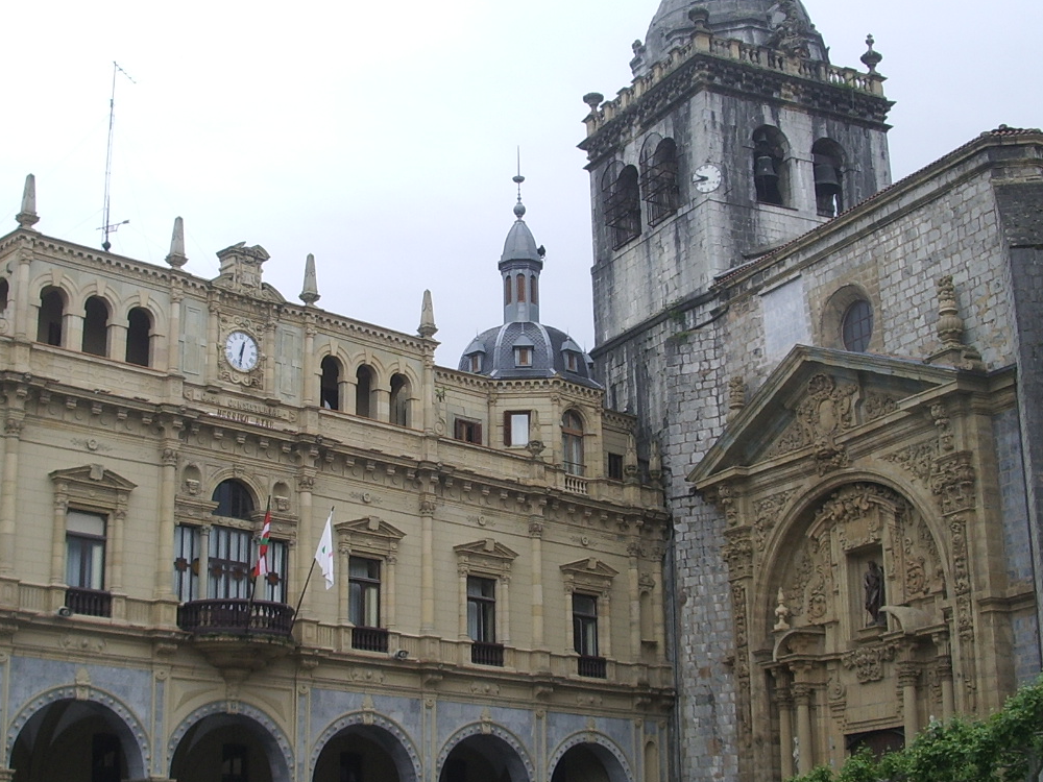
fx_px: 1687
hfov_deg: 34.3
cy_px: 411
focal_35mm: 56
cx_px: 458
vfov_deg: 26.1
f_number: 4.3
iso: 50
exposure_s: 1/250
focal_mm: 5.8
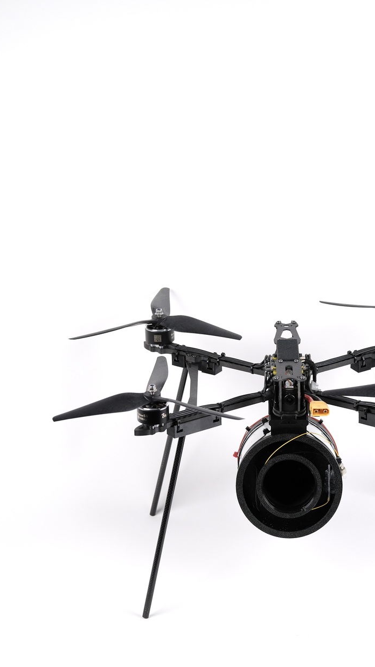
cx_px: 265
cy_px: 373
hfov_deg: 10.9
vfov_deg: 19.3
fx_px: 1962
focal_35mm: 111
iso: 1000
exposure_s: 1/200
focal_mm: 56
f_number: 3.6
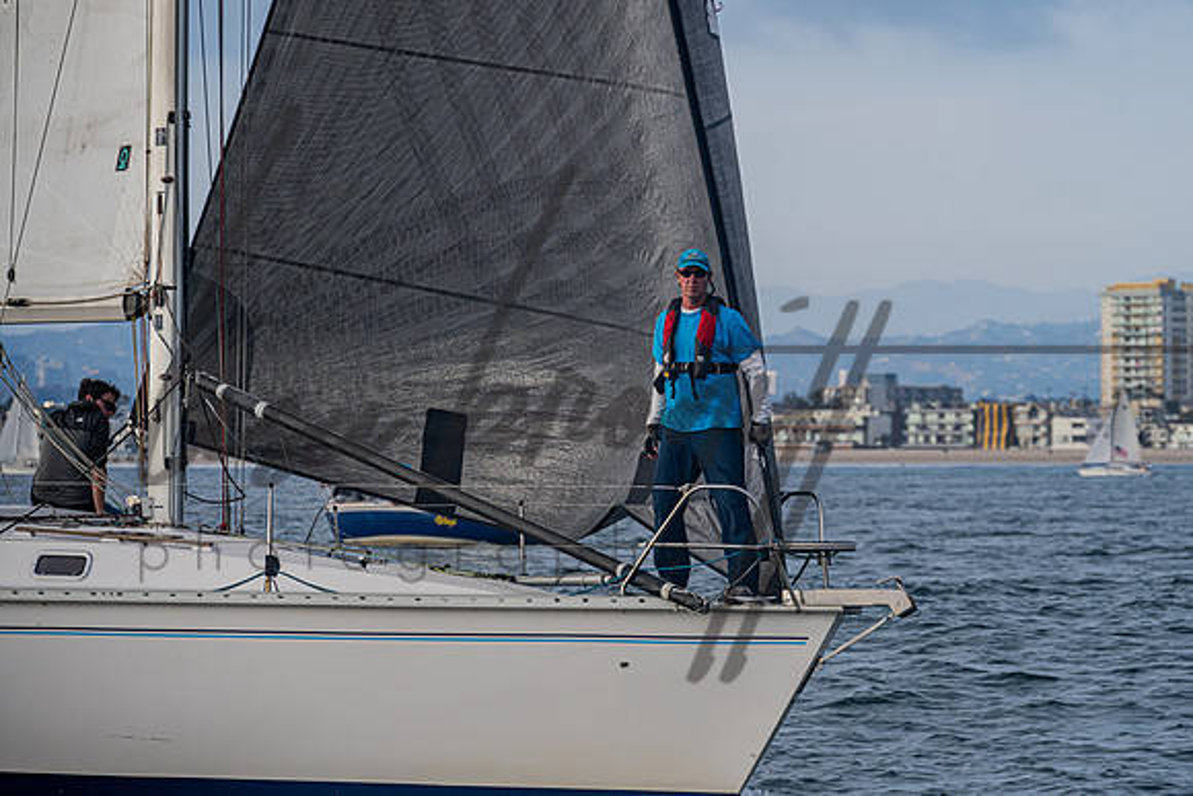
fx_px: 5799
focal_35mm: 175
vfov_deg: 7.9
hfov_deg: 11.7
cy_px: 302
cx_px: 740
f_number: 6.3
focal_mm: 140
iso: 400
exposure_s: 1/640
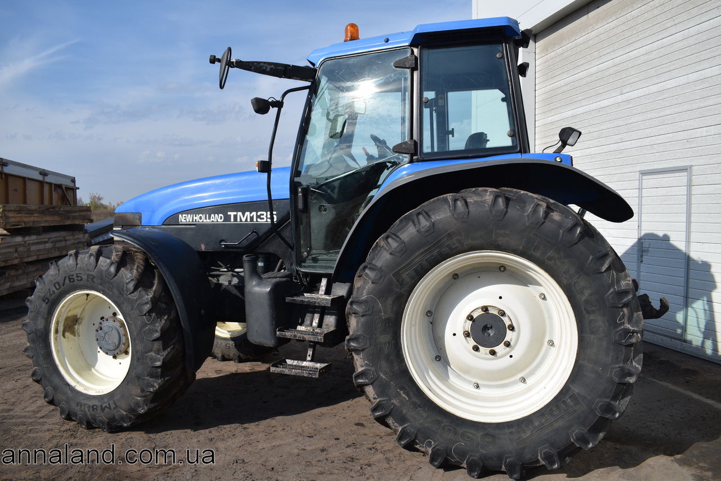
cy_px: 240
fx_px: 541
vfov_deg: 48.0
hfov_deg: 67.4
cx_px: 360
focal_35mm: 27
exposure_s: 1/1600
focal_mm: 18
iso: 200
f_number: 6.3
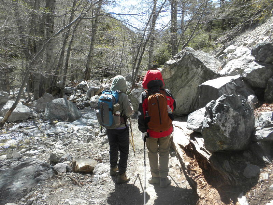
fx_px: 292
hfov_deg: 50.1
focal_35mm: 37
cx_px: 136
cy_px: 102
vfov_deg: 38.7
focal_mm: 6.6
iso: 138
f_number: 3.5
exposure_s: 1/490
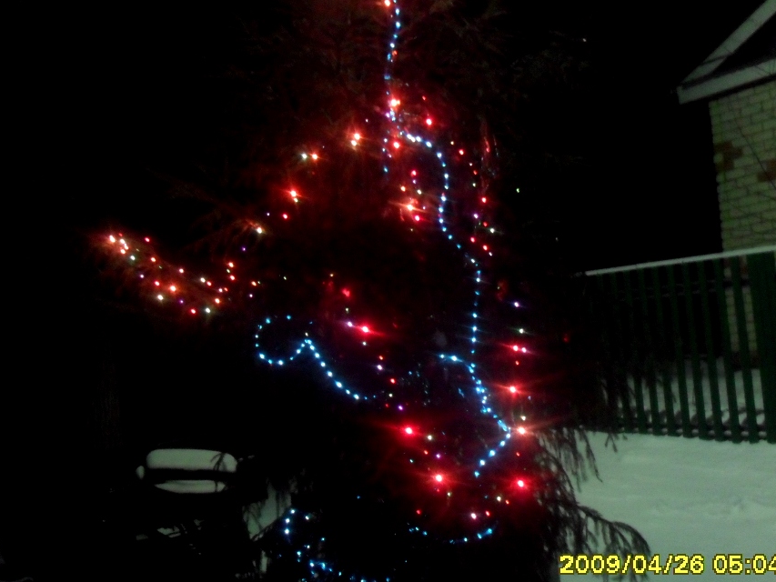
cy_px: 282
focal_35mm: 42
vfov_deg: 34.4
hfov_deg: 44.8
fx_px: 942
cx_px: 410
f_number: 3.2
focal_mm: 6.3
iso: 400
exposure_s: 1/8
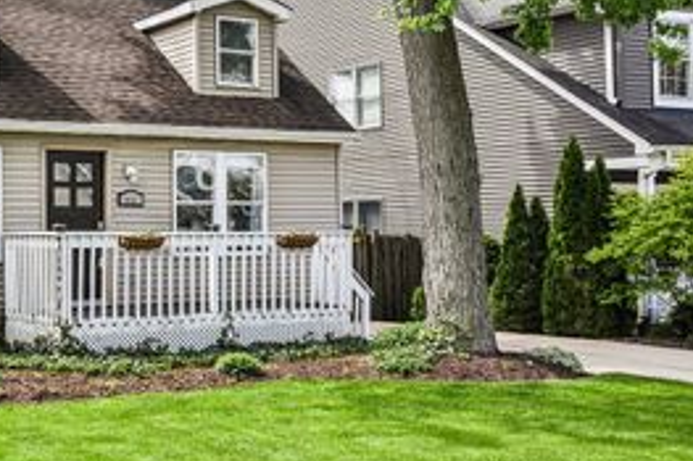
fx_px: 1097
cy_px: 136
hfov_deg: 33.8
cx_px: 113
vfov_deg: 23.6
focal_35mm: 57
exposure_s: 1/500
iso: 500
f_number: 8
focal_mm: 20
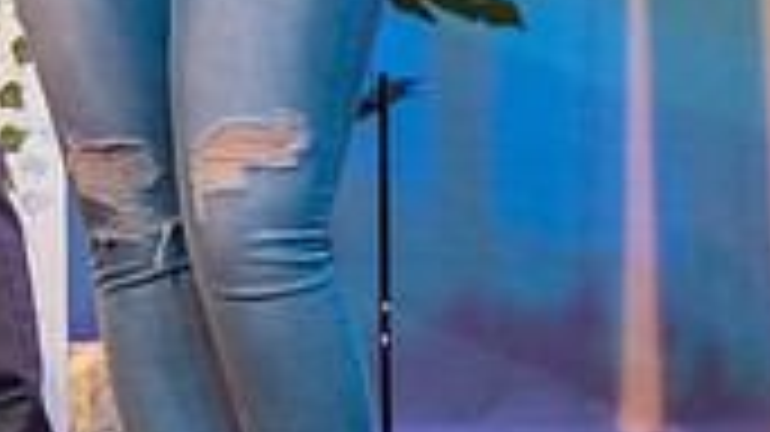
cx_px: -368
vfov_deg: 1.8
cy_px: -356
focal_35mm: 672
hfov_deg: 3.2
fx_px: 13714
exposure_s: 1/250
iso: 900
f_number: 2.8
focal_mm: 175
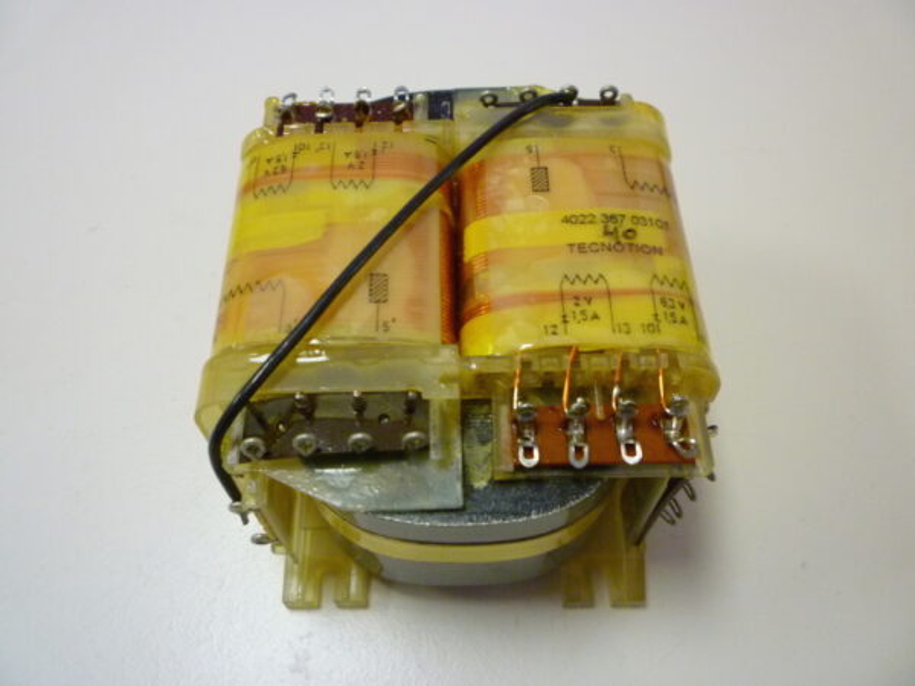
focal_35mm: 29
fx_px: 767
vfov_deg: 48.2
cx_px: 458
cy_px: 343
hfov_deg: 61.7
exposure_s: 1/25
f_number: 3.3
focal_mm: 5.2
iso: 400
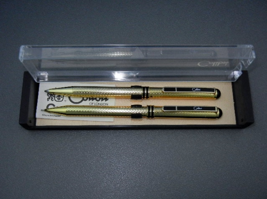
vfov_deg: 36.7
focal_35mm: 39
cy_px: 100
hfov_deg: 47.9
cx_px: 134
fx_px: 300
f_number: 7.4
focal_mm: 7.1
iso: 691
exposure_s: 1/30
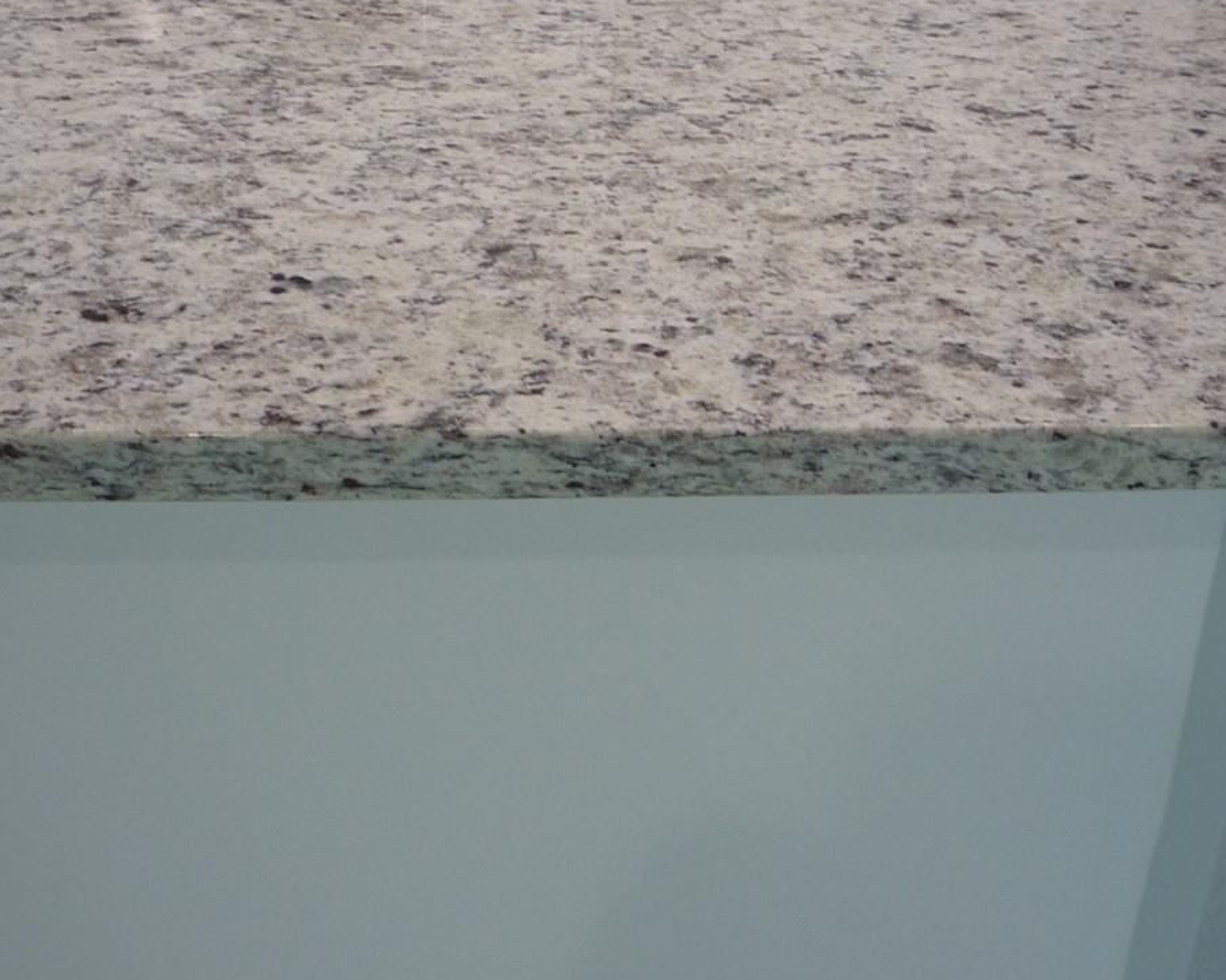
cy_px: 348
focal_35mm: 52
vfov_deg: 29.0
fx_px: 1887
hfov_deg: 35.9
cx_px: 695
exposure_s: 1/30
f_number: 3.3
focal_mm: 5.2
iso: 125
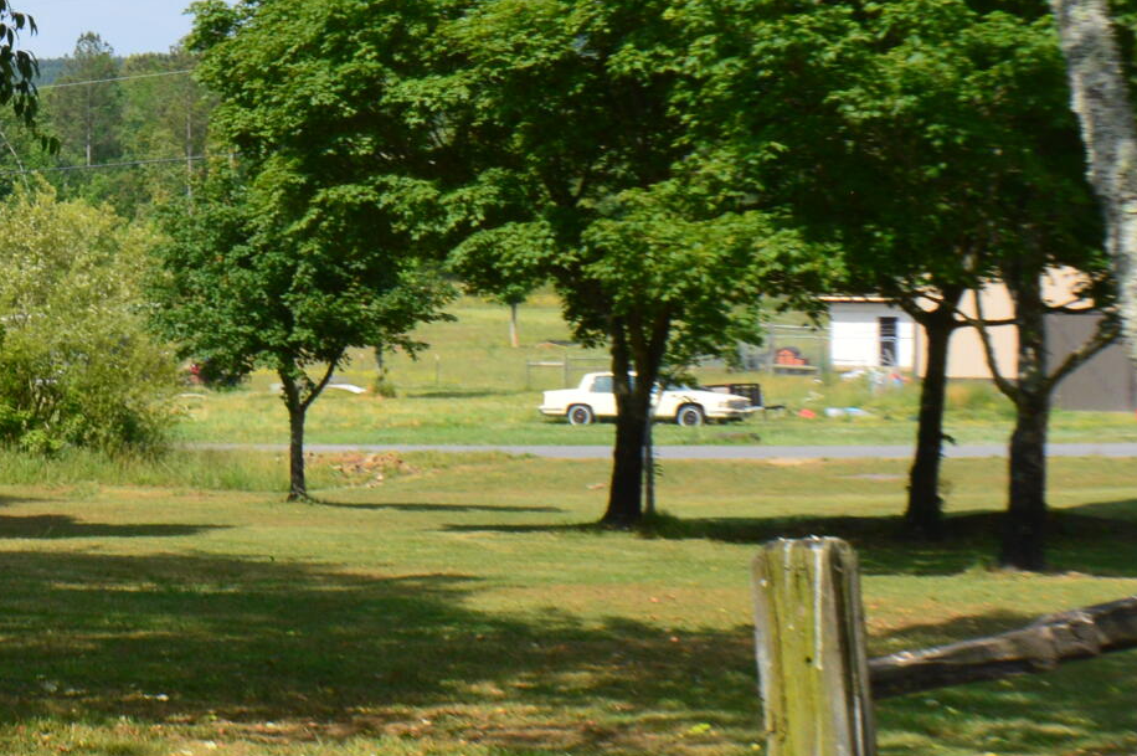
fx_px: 4185
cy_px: 122
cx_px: -432
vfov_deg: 10.3
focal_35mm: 133
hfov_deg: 14.7
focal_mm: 27
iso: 400
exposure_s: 1/400
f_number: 11
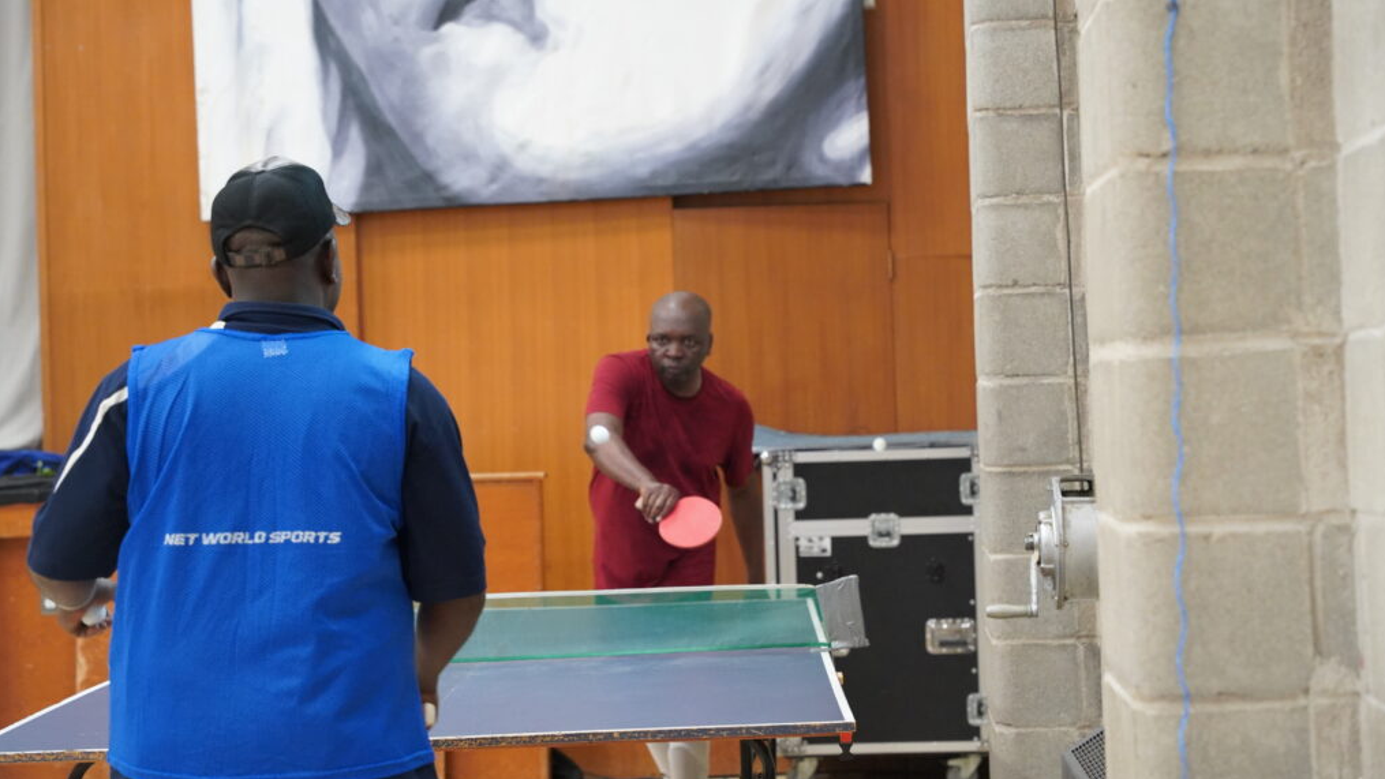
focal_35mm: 74
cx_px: 696
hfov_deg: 28.6
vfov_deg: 16.3
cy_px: 355
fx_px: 2718
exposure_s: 1/160
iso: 6400
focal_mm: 70
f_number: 4
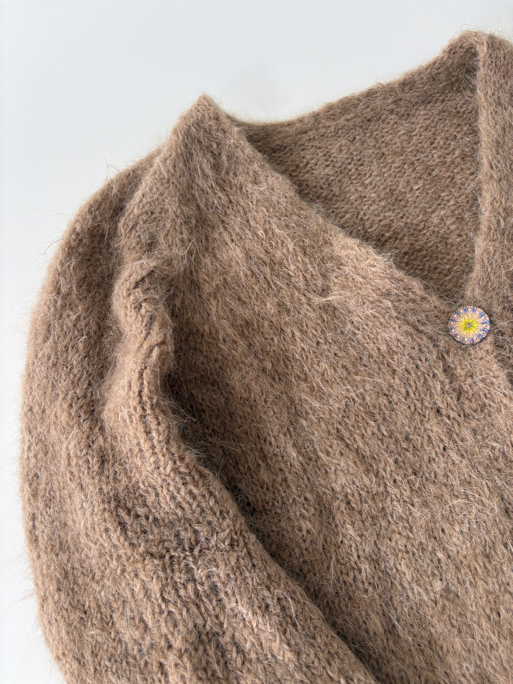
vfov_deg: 67.3
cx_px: 256
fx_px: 514
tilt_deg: -71.2
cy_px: 342
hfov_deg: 53.1
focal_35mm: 26
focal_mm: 5.96
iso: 80
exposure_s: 1/121
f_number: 1.6
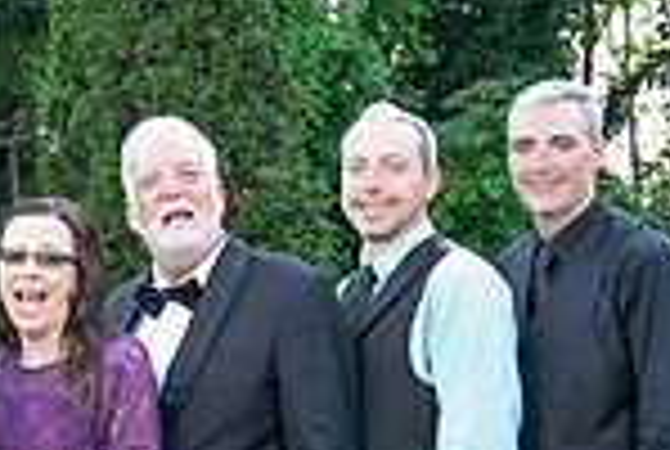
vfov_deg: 11.0
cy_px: 402
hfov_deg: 15.6
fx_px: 2331
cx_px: -192
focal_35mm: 125
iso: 250
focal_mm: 28
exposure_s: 1/200
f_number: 4
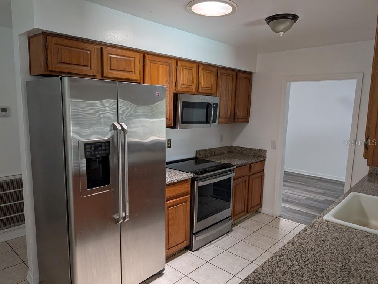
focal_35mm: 24
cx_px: 189
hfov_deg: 71.5
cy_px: 142
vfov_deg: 56.9
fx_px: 262
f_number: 1.68
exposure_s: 1/183
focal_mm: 6.9
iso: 18
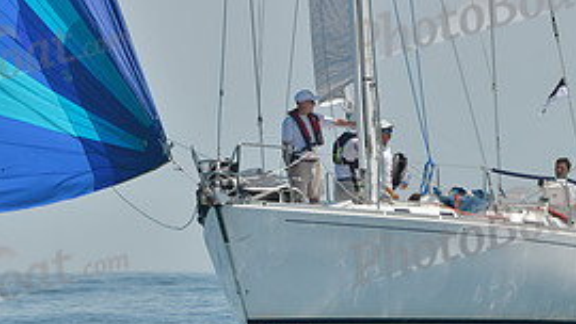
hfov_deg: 3.2
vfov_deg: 1.8
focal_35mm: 674
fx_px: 10296
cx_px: 241
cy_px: 150
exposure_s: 1/2500
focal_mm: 300
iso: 280
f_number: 5.6
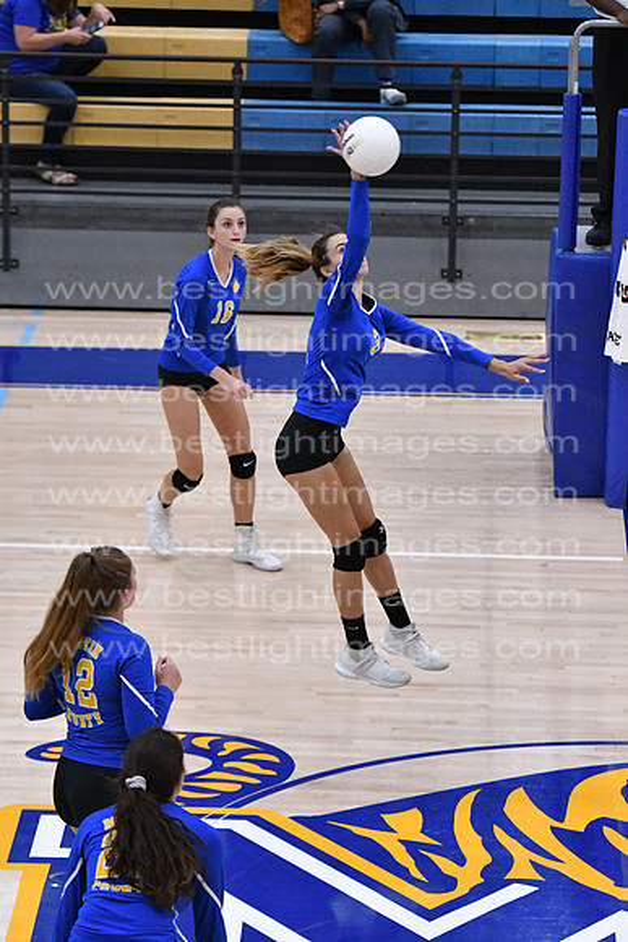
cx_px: 314
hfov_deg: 7.5
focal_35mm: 183
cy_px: 471
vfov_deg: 11.2
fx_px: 4785
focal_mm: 122
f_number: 3.2
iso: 6400
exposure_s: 1/1250
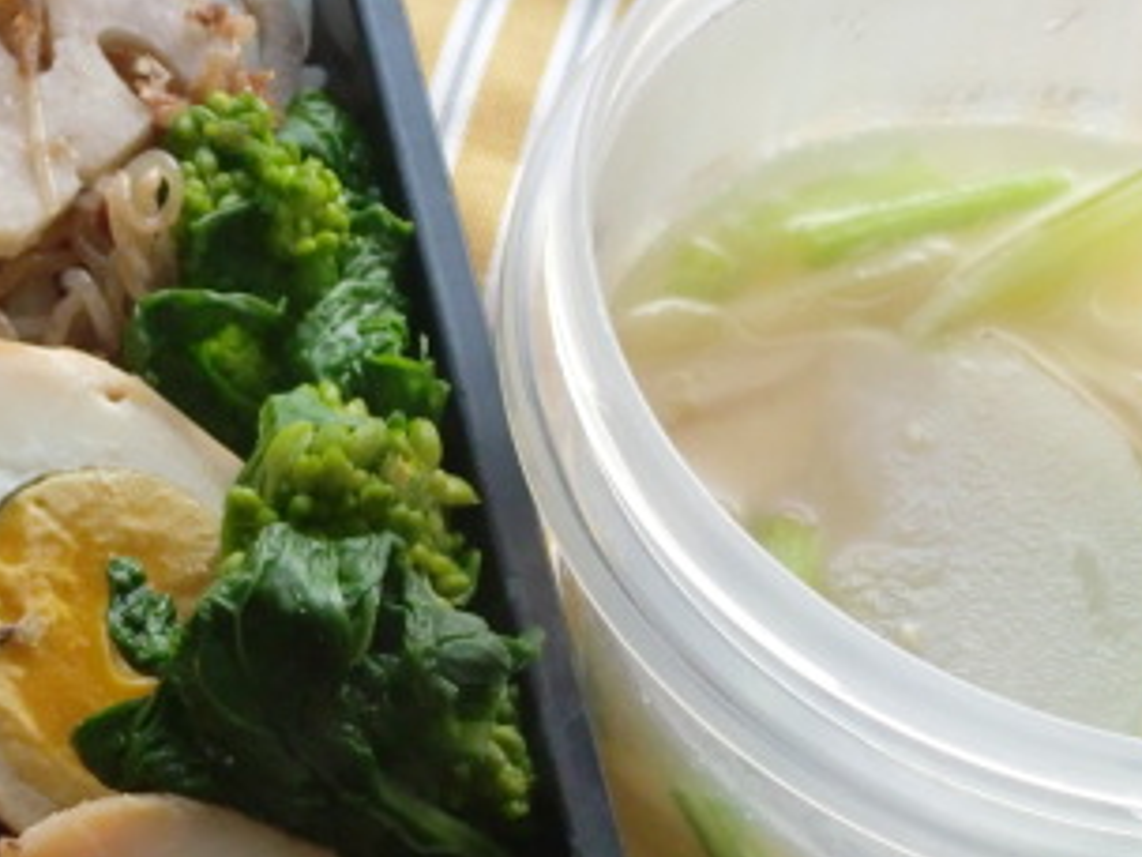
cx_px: 169
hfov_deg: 14.1
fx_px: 4586
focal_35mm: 139
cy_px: 406
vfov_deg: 10.7
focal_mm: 11.7
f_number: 4.1
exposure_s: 1/80
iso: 400
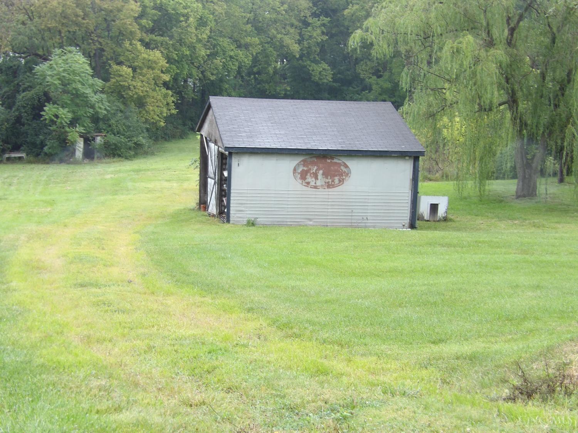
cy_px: 216
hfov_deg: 31.2
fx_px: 1035
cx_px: 289
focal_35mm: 62
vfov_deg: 23.7
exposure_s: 1/44
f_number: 4
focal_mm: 11.1
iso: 100
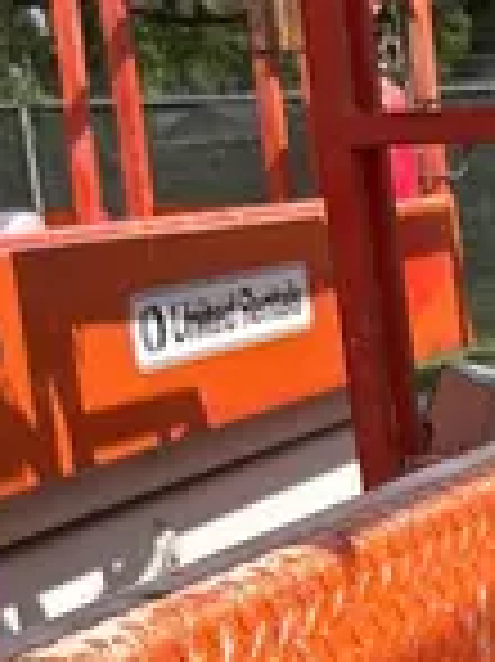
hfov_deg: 10.2
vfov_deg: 14.6
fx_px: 2482
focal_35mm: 130
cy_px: 849
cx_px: 1102
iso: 50
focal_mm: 5.7
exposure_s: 1/3968
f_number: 1.5
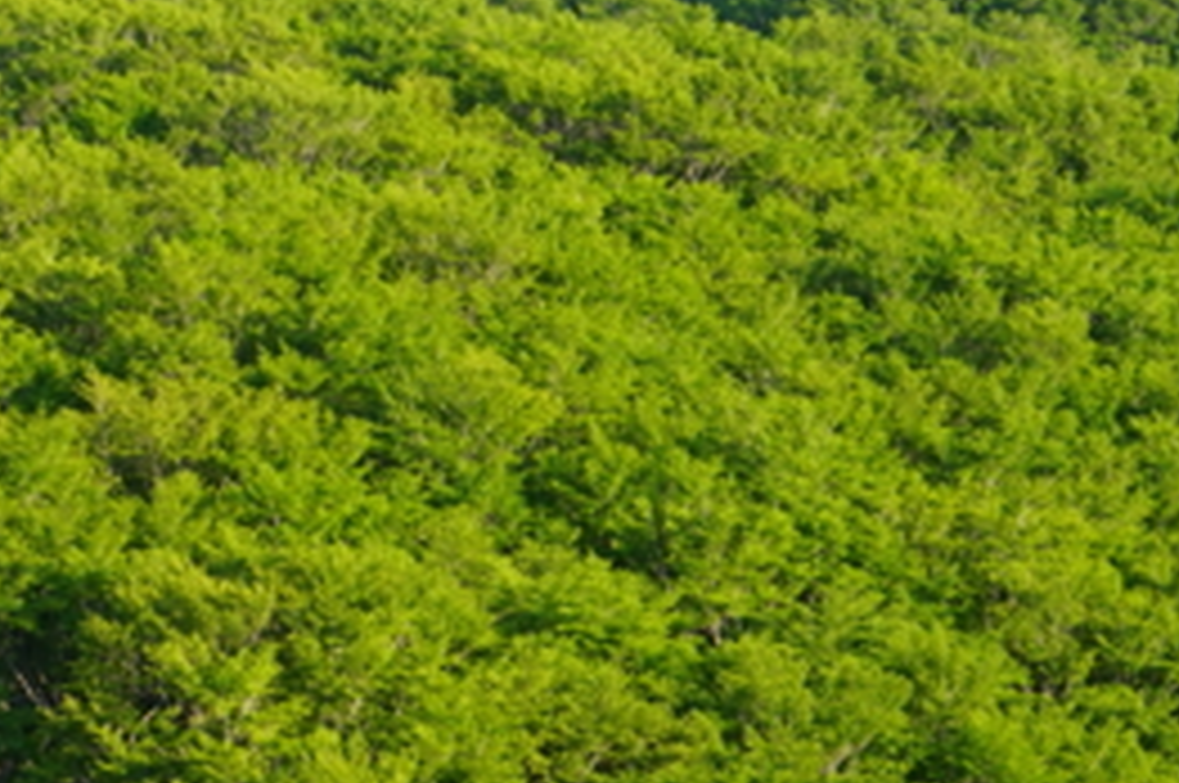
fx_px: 8701
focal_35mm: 266
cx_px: -549
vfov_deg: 5.1
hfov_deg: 7.6
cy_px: 146
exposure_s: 1/125
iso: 100
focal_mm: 58
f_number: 6.7
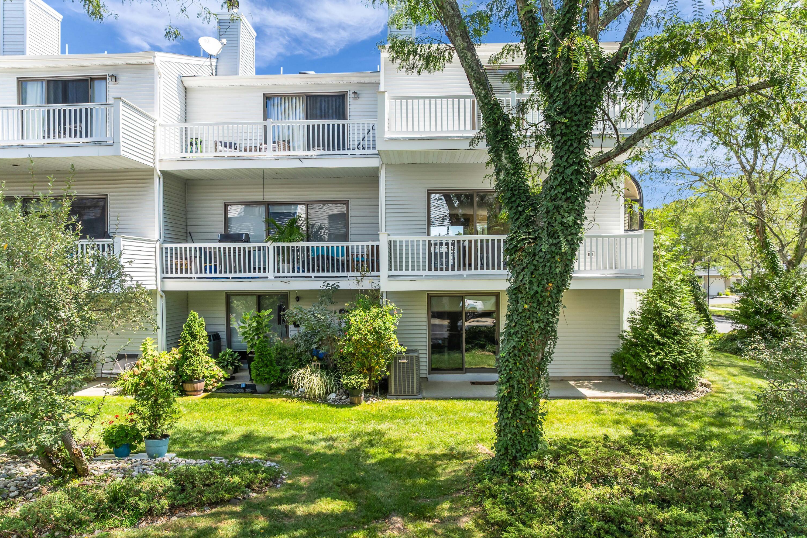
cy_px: 296
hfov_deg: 71.5
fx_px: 560
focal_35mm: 25
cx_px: 403
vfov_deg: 51.2
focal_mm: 12.29
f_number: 2.8
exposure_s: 1/800
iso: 150
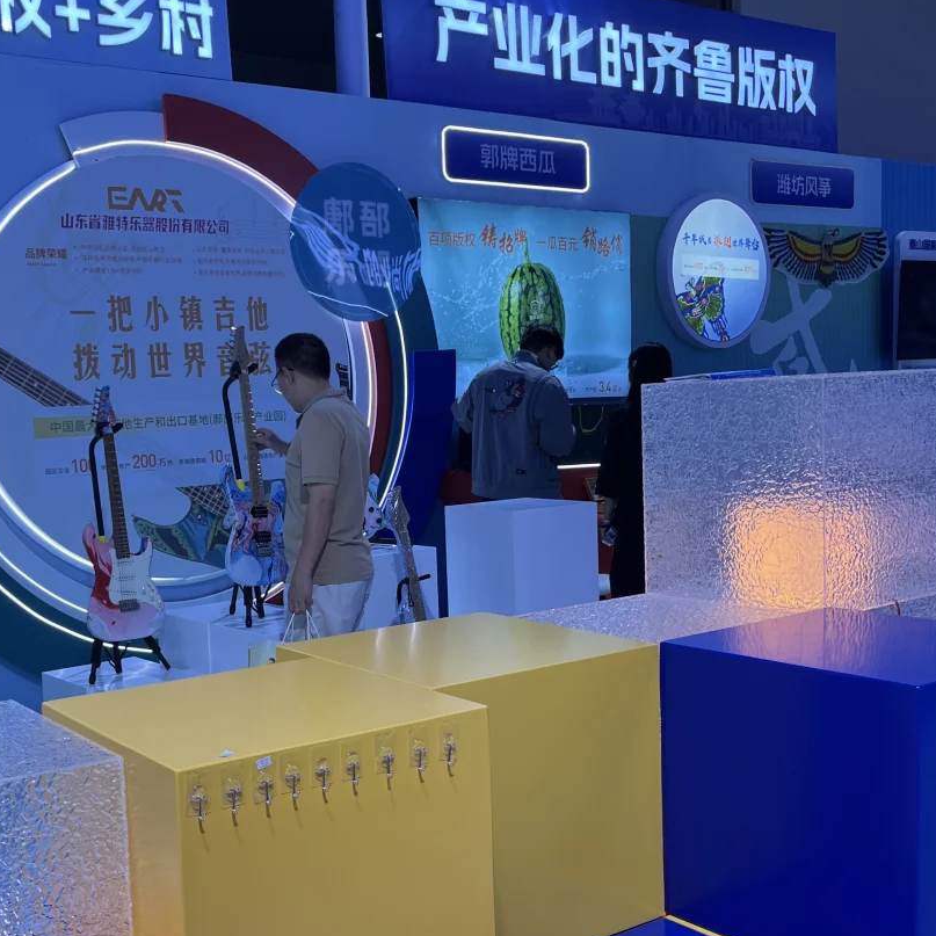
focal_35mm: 41
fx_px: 1254
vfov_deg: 40.8
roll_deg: +3.0
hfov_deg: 40.8
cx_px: 392
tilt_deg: -6.3
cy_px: 534
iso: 50
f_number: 1.6
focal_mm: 5.1
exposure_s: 1/363
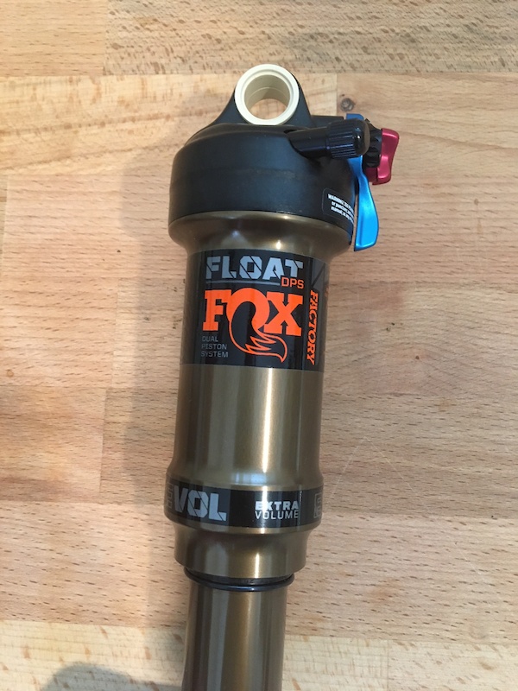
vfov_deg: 61.7
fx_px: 579
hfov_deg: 48.2
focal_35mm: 29
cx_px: 259
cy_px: 346
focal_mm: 4.15
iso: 200
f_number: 2.2
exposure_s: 1/24
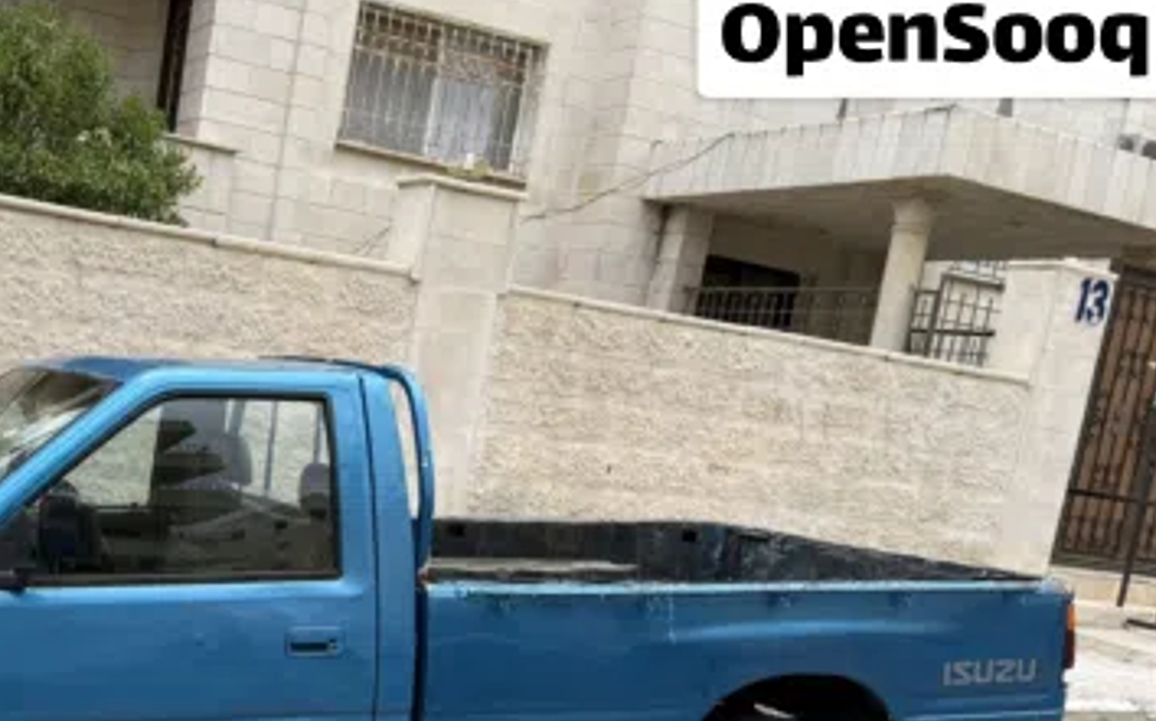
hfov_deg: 41.3
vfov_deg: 27.5
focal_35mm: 46
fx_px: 1449
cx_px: 206
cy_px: 568
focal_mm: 6.76
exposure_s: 1/1949
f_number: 1.78
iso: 80
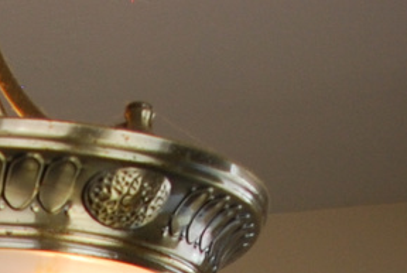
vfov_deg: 6.3
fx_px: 2174
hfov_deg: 10.4
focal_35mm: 192
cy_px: 958
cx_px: -137
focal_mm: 18
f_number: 3.5
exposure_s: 1/40
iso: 200
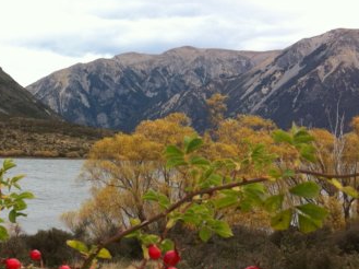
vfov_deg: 17.3
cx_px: 27
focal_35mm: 85
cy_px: 155
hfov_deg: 22.4
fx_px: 881
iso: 80
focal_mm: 3.85
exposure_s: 1/192
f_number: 2.8
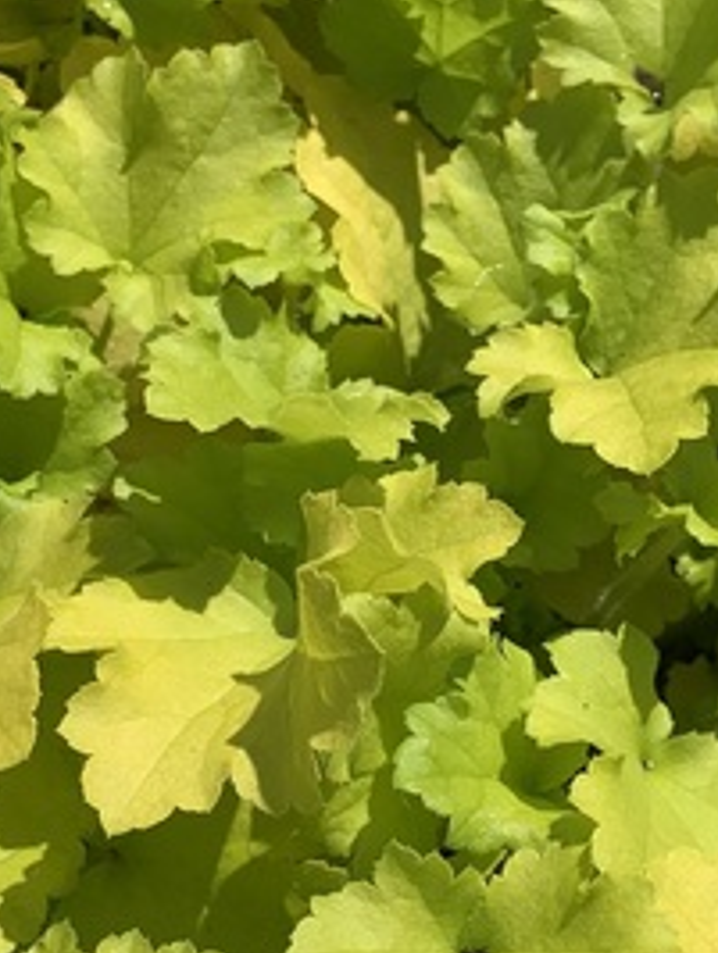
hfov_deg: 21.0
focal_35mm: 70
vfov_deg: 27.7
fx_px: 1931
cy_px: 425
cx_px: 482
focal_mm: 4.25
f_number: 1.8
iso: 25
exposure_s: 1/1536
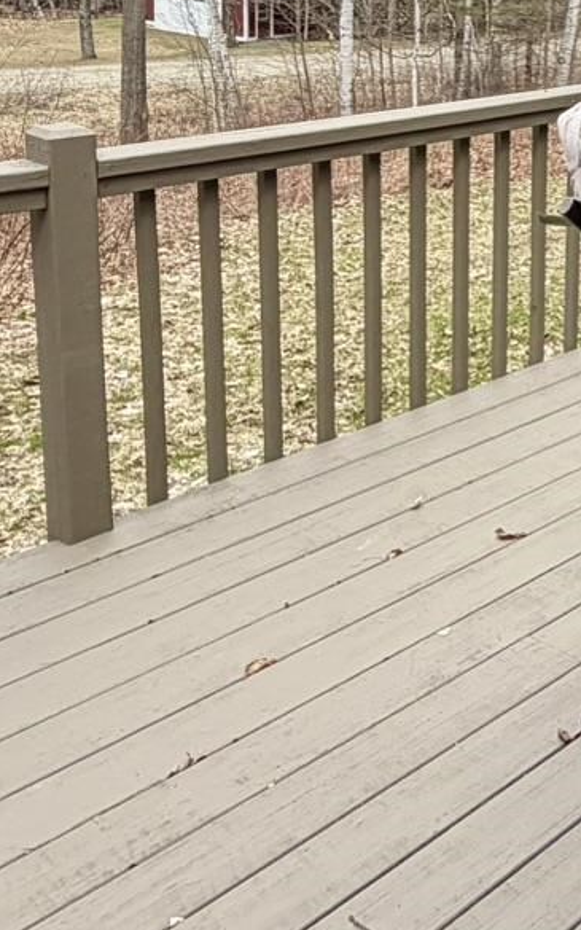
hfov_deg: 20.3
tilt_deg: -10.7
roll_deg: -4.3
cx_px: 939
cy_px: 102
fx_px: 1317
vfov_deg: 36.6
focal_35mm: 52
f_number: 2.2
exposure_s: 1/502
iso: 50
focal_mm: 2.22
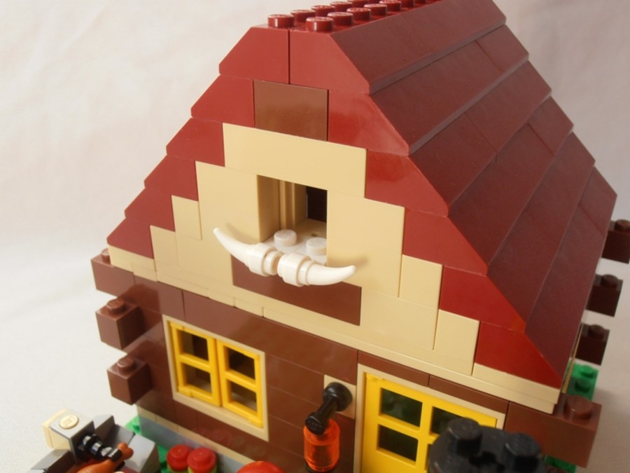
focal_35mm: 37
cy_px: 236
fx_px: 673
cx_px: 315
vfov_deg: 38.7
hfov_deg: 50.1
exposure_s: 1/40
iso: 100
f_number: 3.9
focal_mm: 6.61
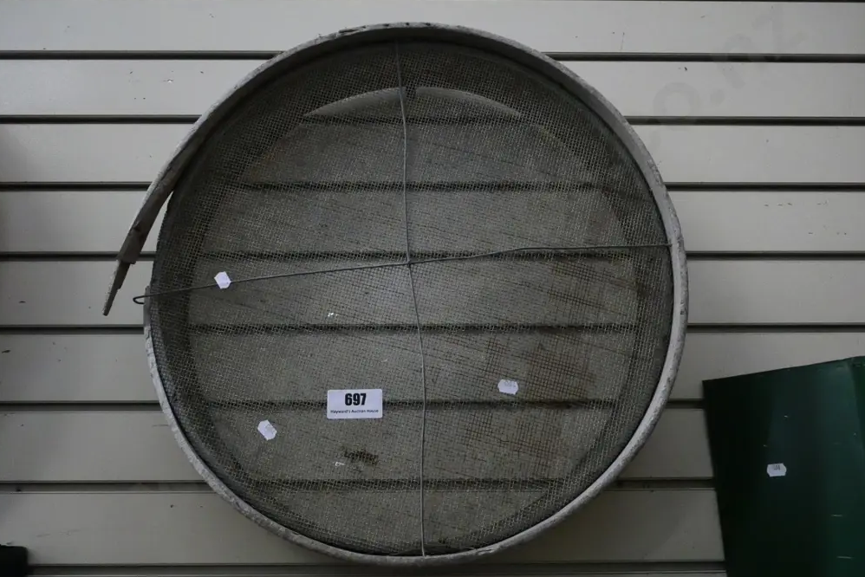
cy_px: 285
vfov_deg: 41.1
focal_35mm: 32
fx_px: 769
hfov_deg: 58.7
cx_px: 438
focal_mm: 15
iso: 6400
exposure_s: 1/400
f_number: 5.6
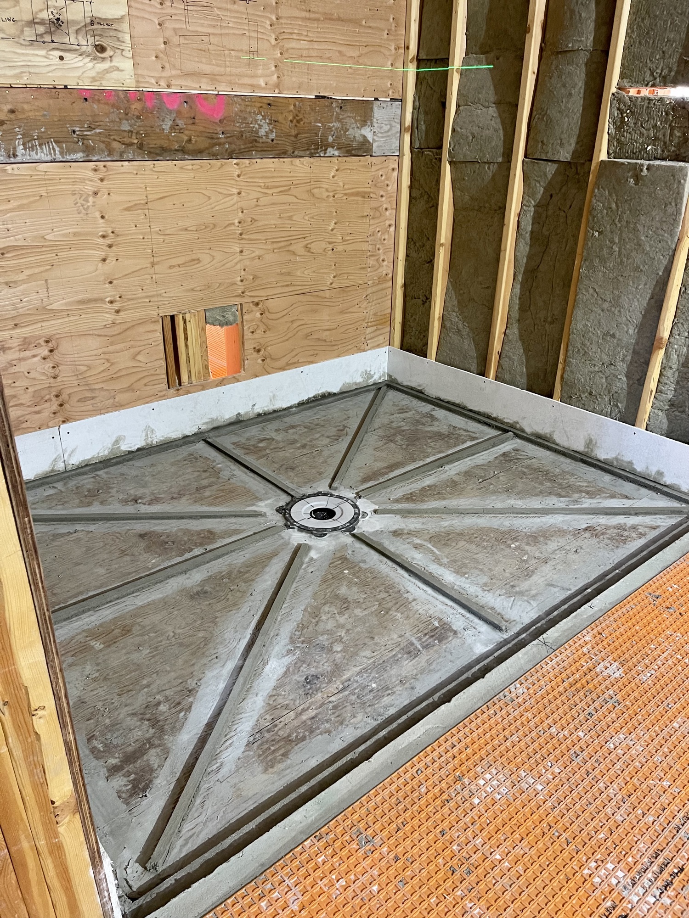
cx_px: 344
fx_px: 690
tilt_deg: -26.1
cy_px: 459
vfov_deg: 67.3
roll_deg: -1.1
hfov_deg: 53.1
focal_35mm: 26
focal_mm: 5.1
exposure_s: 1/40
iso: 640
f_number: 1.6
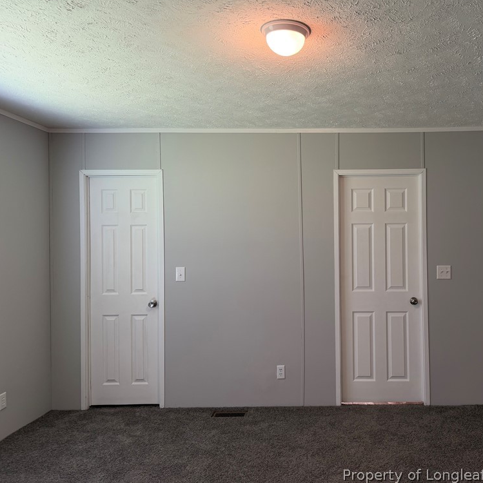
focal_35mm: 29
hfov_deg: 54.4
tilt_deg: +1.6
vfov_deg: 55.6
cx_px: 326
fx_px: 458
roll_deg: -0.7
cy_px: 238
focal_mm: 6.76
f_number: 1.78
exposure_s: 1/60
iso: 125
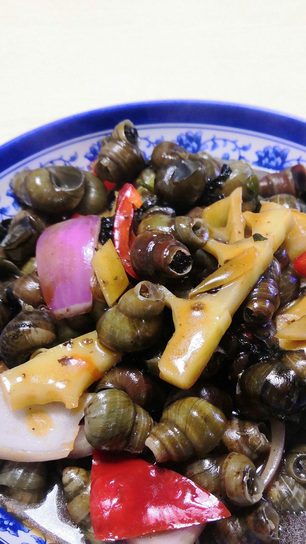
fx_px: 548
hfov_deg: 31.0
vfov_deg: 52.6
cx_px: 194
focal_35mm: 38
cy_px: 313
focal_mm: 3.95
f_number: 1.8
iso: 250
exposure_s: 1/33.3
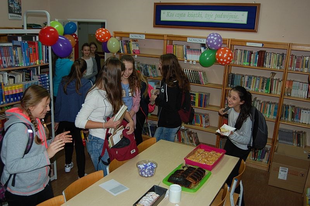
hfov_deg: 57.3
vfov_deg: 39.9
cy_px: 103
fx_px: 284
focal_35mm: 33
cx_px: 155
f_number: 3.8
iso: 200
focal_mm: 22
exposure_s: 1/60
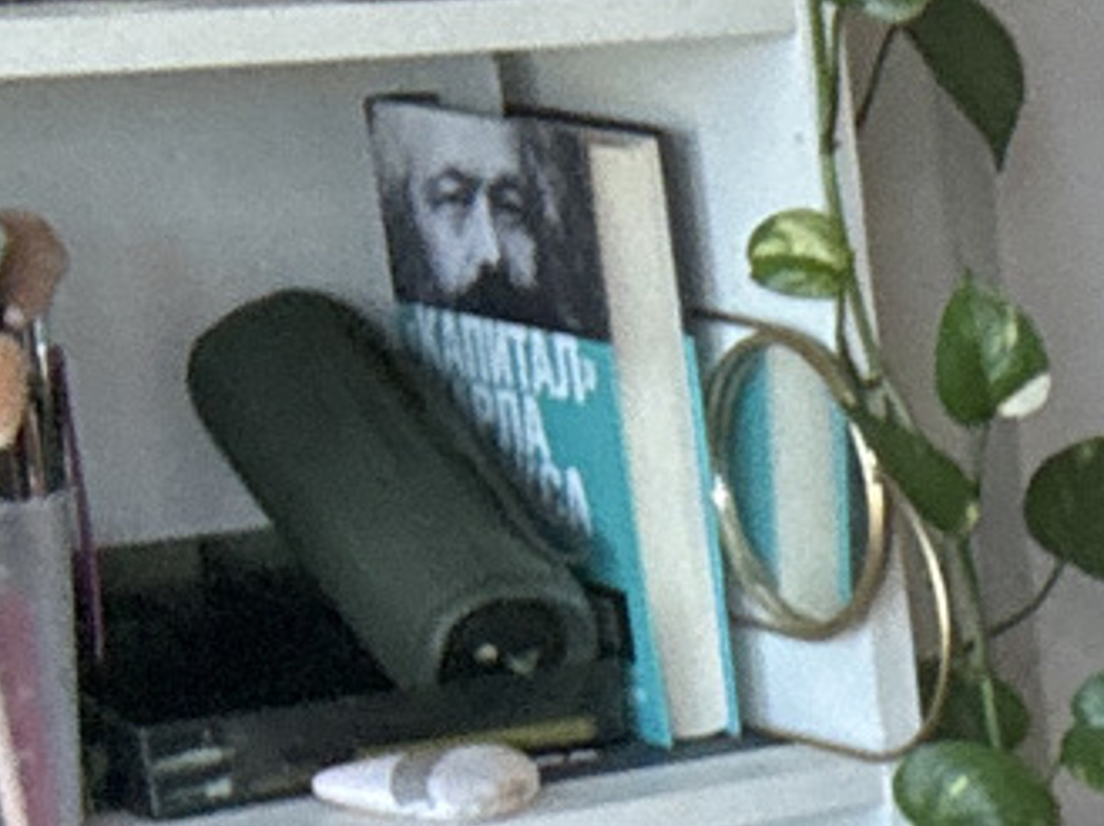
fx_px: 4460
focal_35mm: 140
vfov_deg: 10.0
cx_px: 2523
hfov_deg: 11.8
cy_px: 1521
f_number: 1.9
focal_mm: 2.69
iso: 50
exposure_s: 1/100
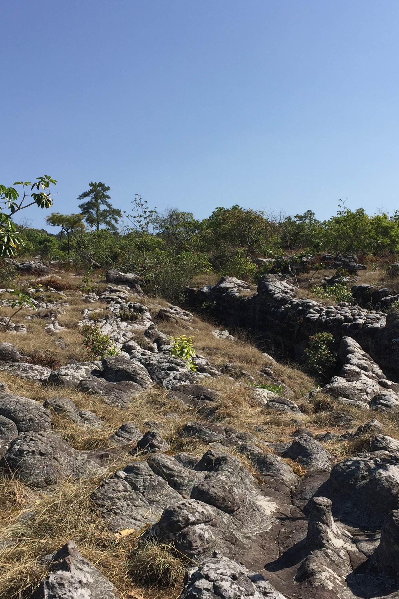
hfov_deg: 29.8
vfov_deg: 43.6
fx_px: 748
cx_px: 230
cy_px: 313
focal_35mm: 45
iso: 32
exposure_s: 1/2639
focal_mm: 4.15
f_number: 2.2
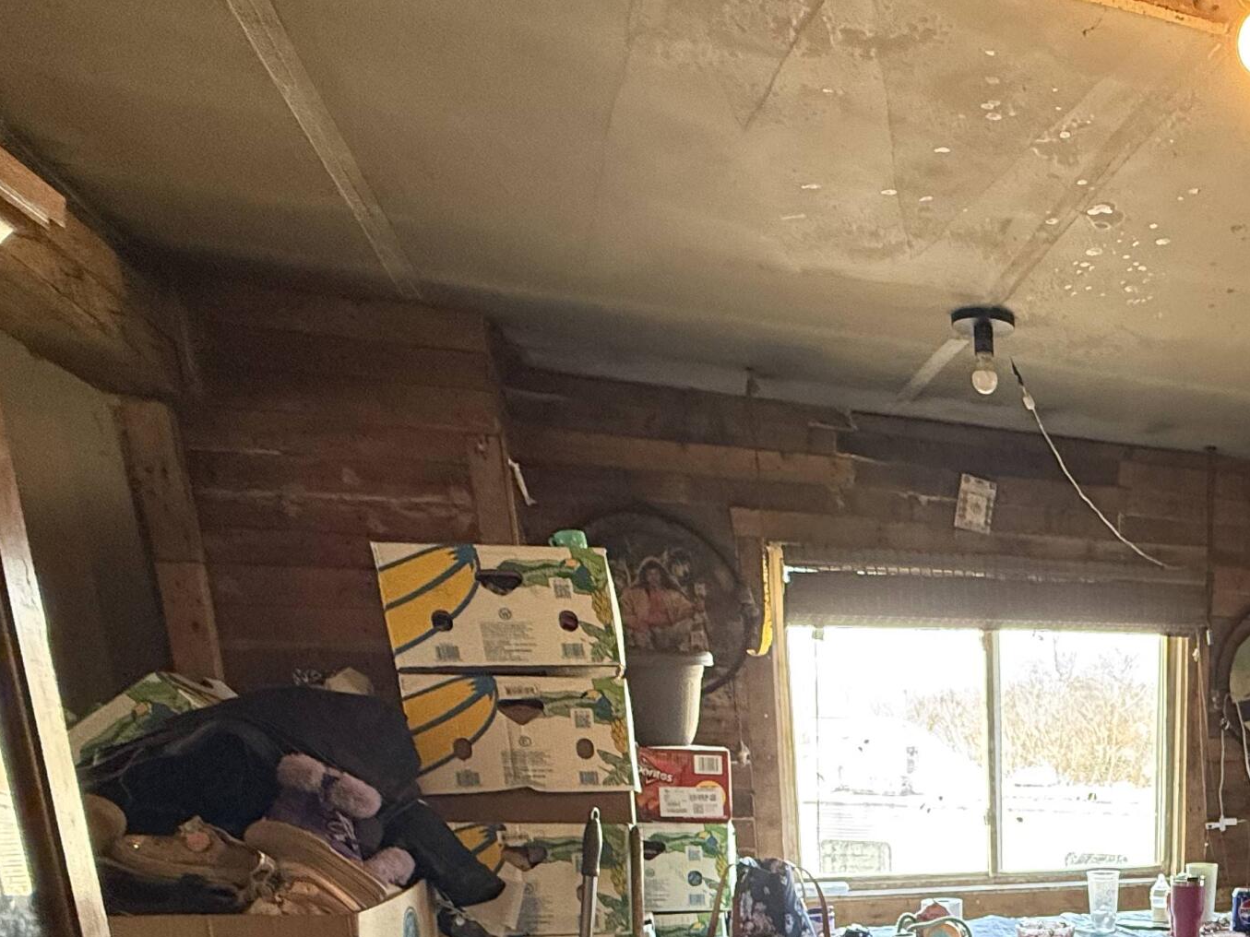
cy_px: 991
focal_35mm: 31
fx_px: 1119
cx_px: 1173
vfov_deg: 38.8
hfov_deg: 50.3
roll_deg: -1.8
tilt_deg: -13.7
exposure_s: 1/74
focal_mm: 2.22
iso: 320
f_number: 2.2
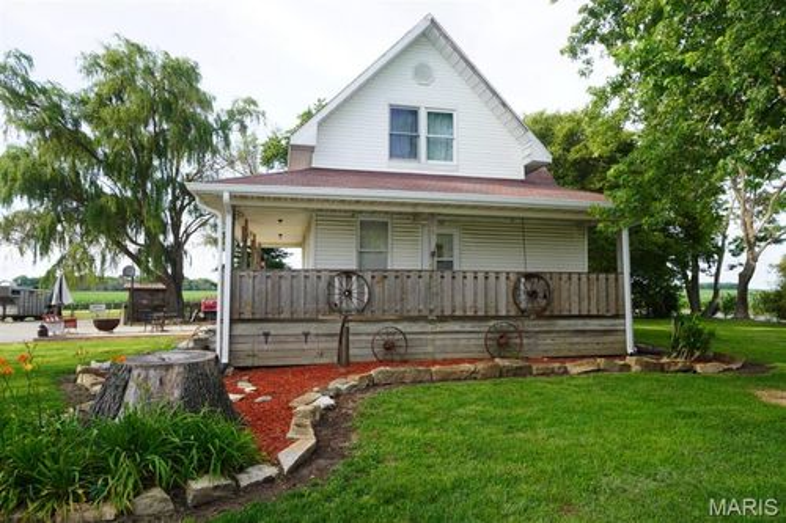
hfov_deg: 77.3
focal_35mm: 22
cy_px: 262
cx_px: 393
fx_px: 491
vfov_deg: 56.1
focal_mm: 15
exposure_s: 1/125
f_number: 5.6
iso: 100
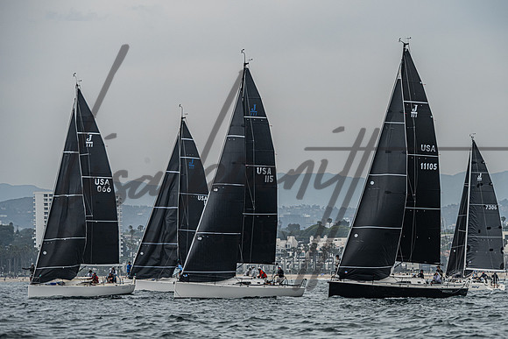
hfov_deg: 8.5
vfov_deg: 5.7
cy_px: 146
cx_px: 262
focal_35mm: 243
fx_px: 3433
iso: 320
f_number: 8
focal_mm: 200
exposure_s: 1/1600
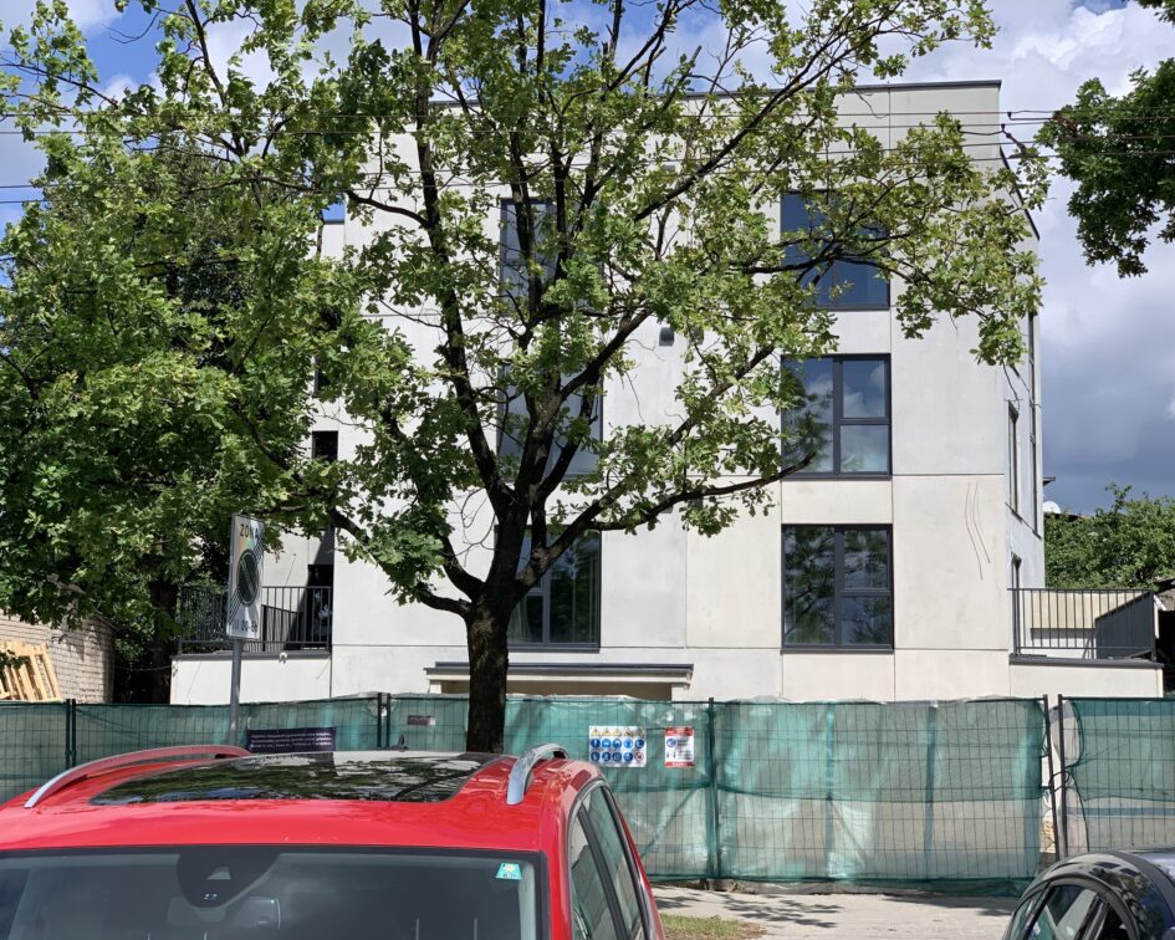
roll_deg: -0.8
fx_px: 1913
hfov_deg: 34.1
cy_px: 474
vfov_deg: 27.6
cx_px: 578
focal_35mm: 55
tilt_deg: +7.3
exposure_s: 1/1199
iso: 16
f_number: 2.4
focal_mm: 6
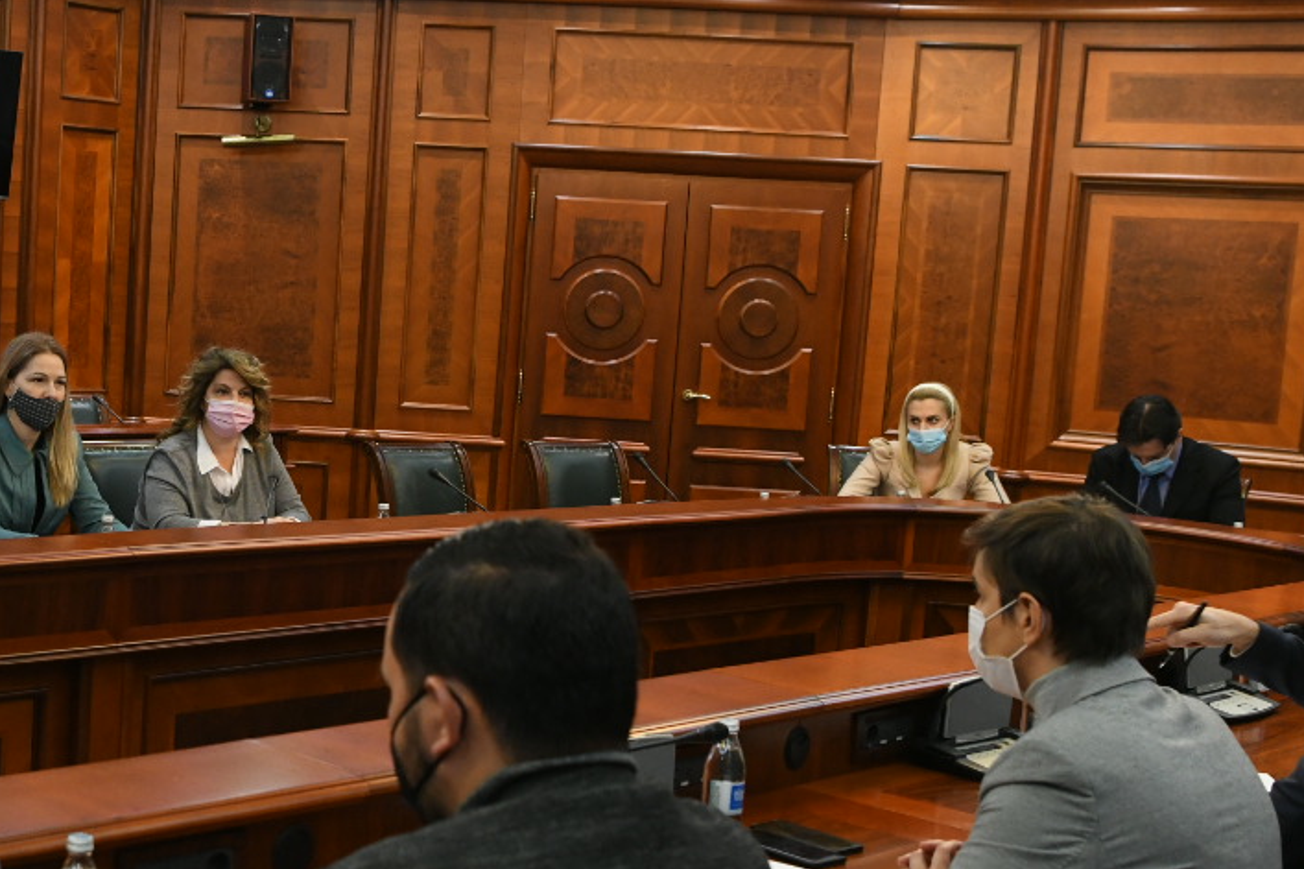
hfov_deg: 34.7
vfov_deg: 24.5
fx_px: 1992
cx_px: 190
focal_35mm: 55
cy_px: 554
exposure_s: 1/125
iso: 2000
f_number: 4
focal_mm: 24
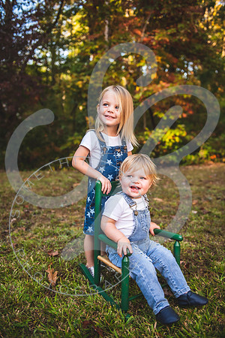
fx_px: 300
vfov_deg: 58.7
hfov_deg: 41.1
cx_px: 112
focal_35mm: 32
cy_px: 169
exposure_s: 1/200
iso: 100
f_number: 2.8
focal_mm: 32
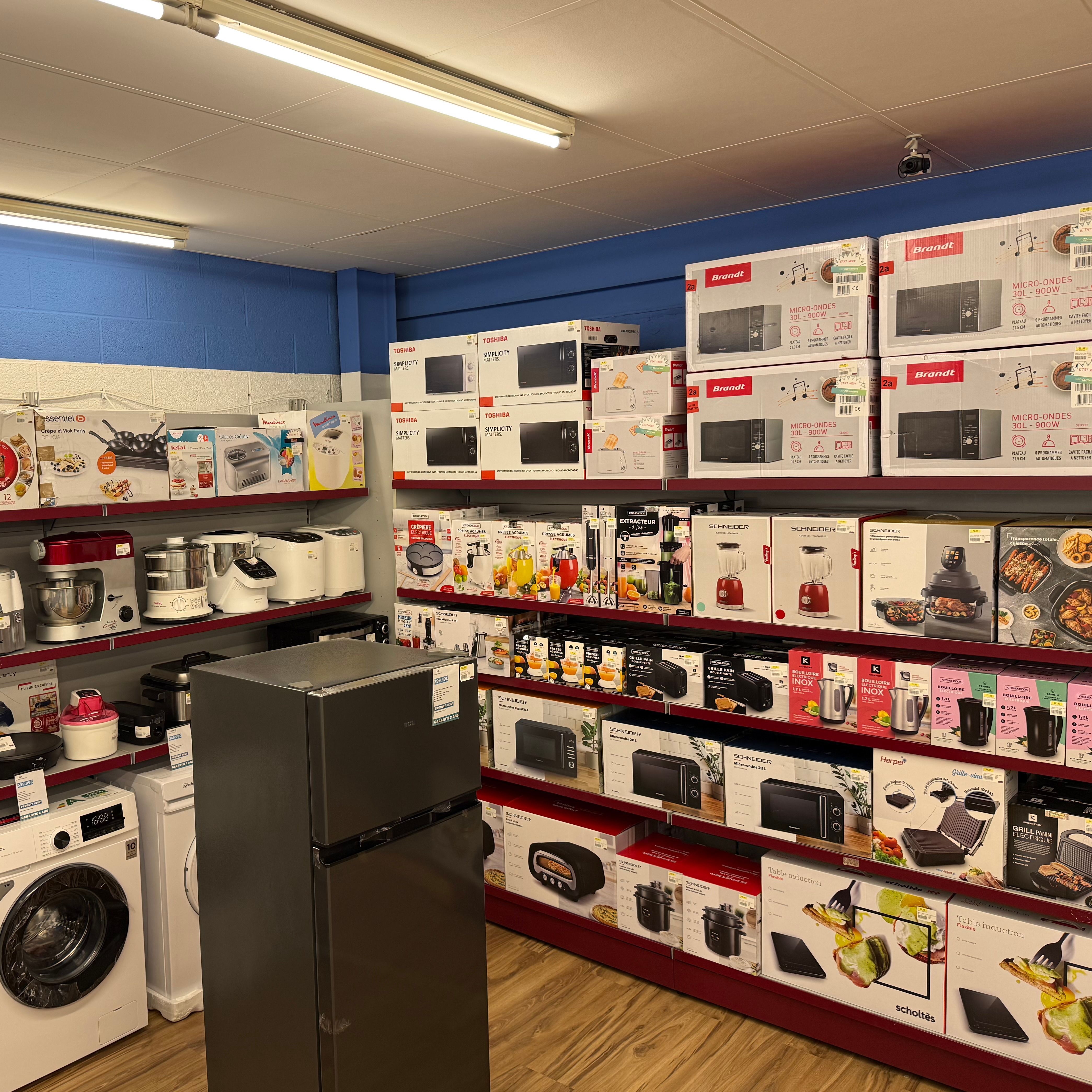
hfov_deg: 55.2
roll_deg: +1.8
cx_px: 433
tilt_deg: -4.8
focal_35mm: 29
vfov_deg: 55.6
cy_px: 539
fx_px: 1035
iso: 125
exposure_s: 1/100
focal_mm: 6.76
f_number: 1.78
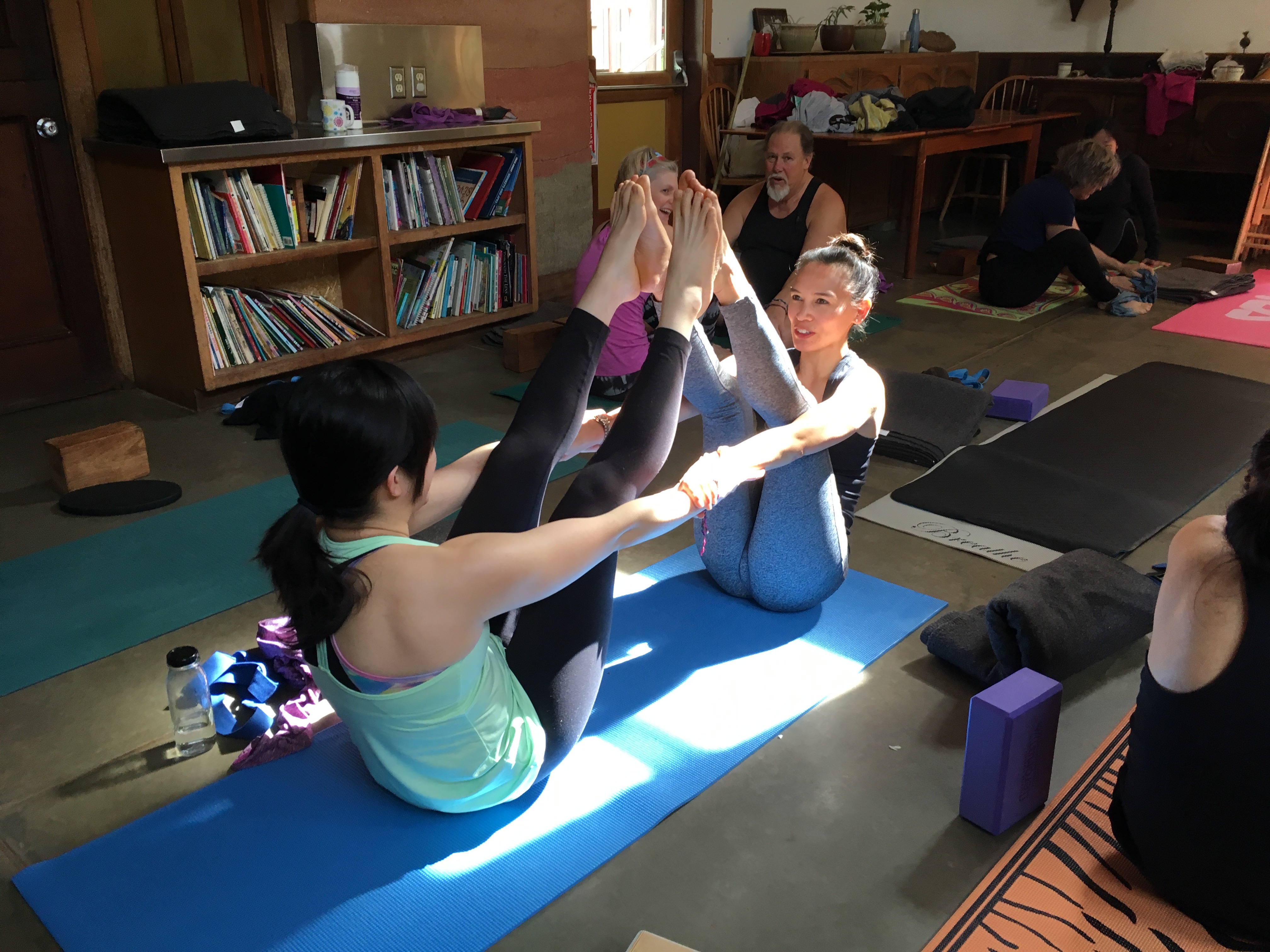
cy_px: 476
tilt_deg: -24.1
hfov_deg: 61.7
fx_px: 1064
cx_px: 635
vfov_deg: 48.2
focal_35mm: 29
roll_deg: +0.2
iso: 32
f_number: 2.2
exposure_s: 1/30
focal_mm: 4.15
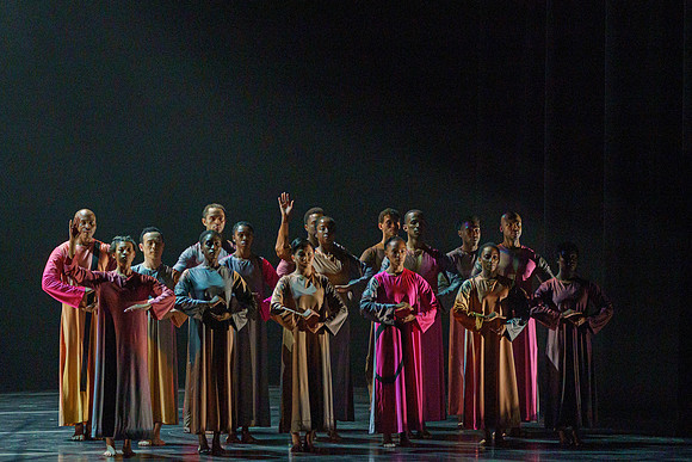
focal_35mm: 237
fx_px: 4558
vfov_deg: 5.8
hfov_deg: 8.7
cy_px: 200
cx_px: 348
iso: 6400
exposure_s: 1/250
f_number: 5.6
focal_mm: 200
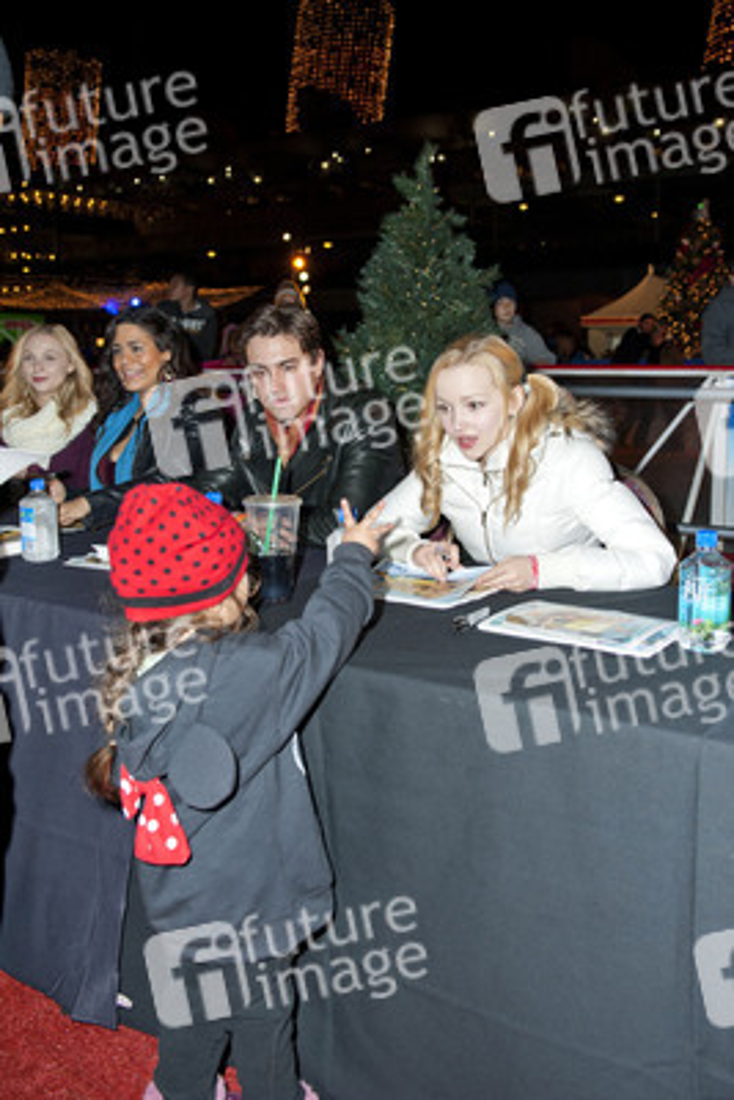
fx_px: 886
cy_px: 550
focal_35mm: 29
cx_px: 367
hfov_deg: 45.0
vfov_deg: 63.6
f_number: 4
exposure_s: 1/320
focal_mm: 29
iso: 320
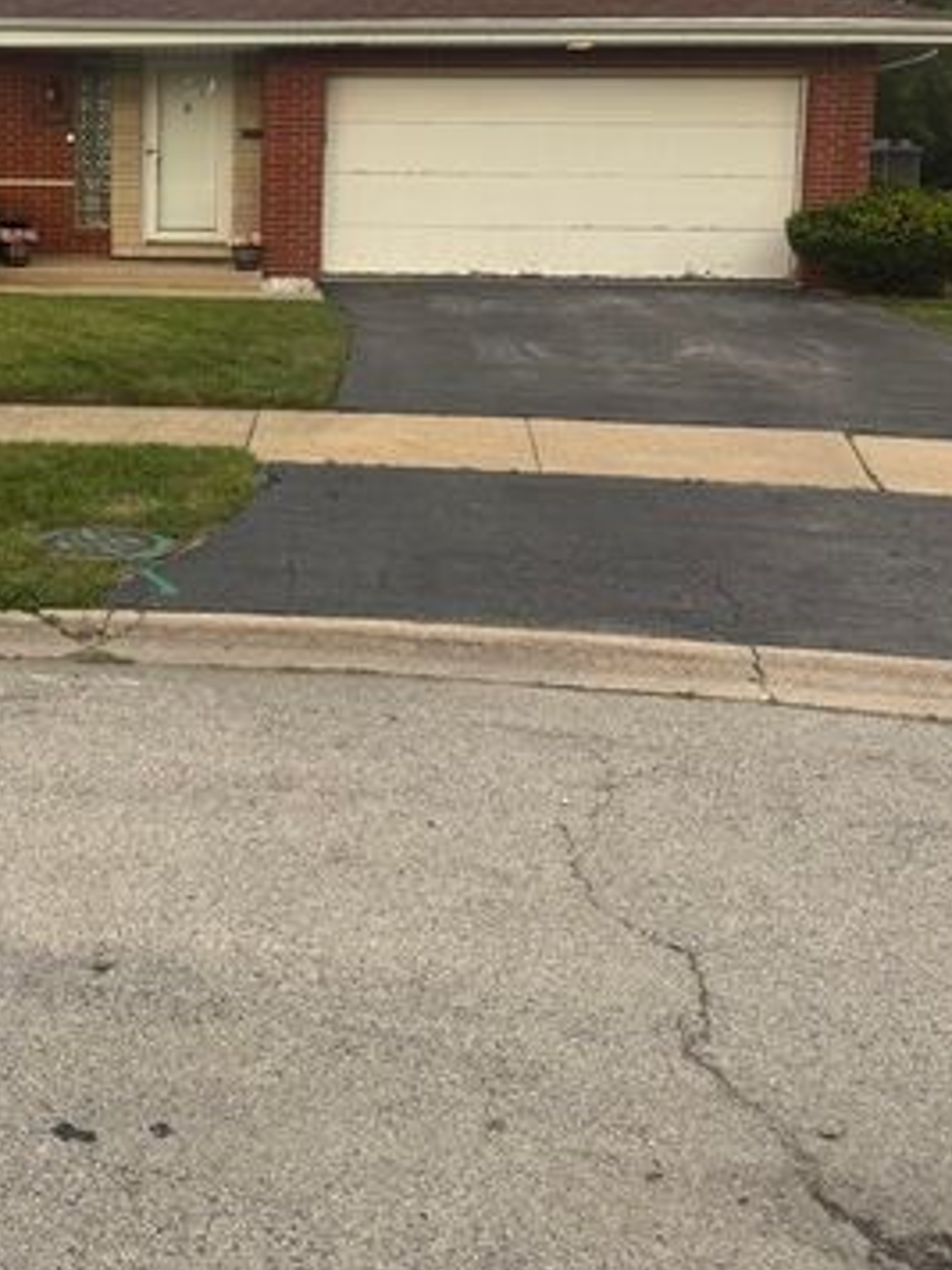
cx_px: 175
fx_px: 1650
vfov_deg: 41.1
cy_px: 351
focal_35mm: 45
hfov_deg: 31.3
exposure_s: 1/454
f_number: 1.78
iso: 80
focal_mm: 6.76
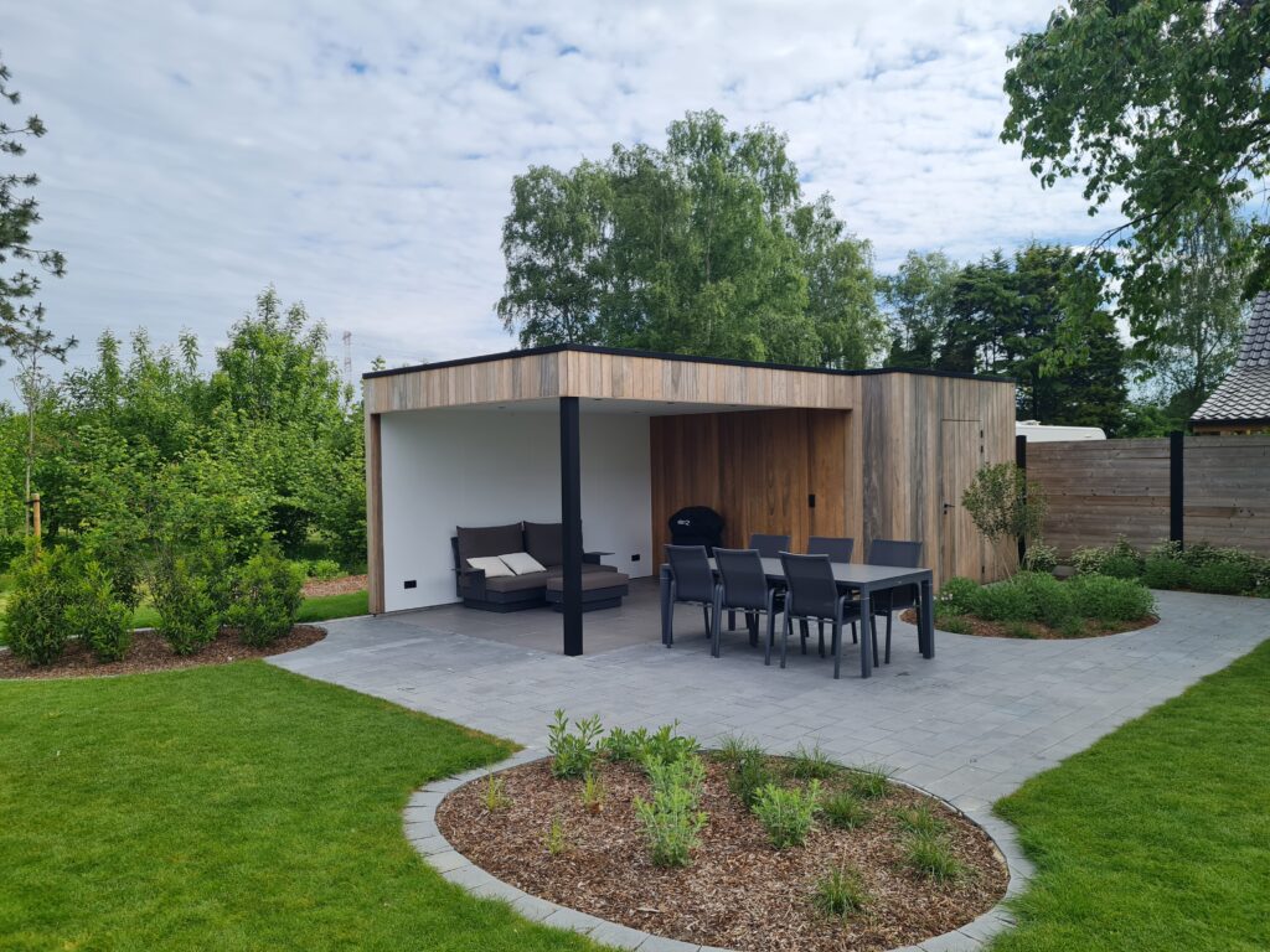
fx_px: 954
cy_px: 476
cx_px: 635
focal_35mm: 26
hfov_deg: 67.3
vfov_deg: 53.1
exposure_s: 1/2336
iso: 50
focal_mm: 5.4
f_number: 1.8
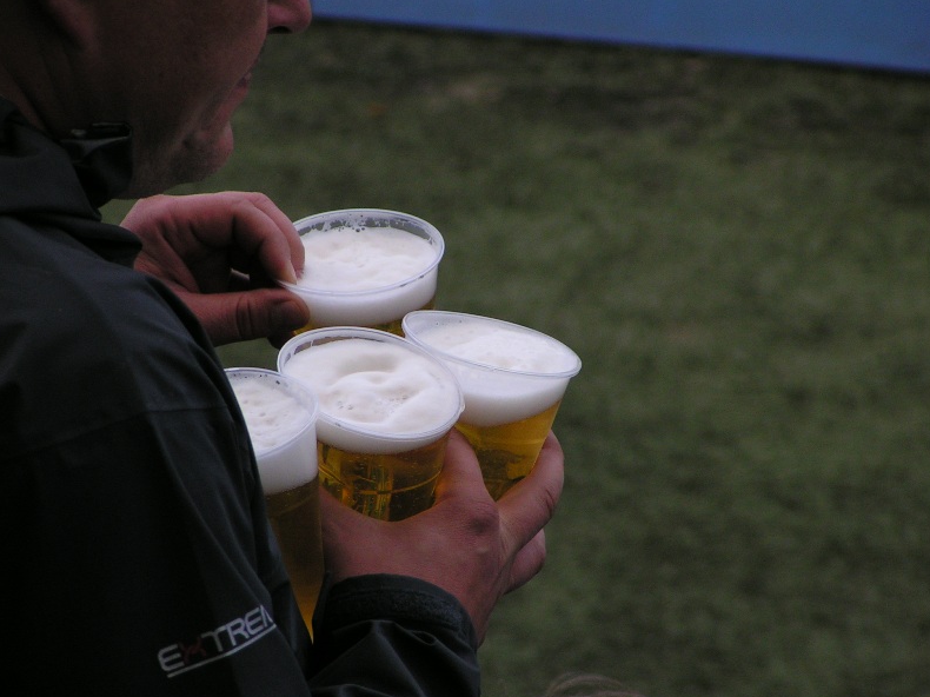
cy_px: 351
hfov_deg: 6.3
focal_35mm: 315
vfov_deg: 4.7
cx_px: 470
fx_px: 8460
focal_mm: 47.6
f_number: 3.5
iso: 125
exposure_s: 1/800
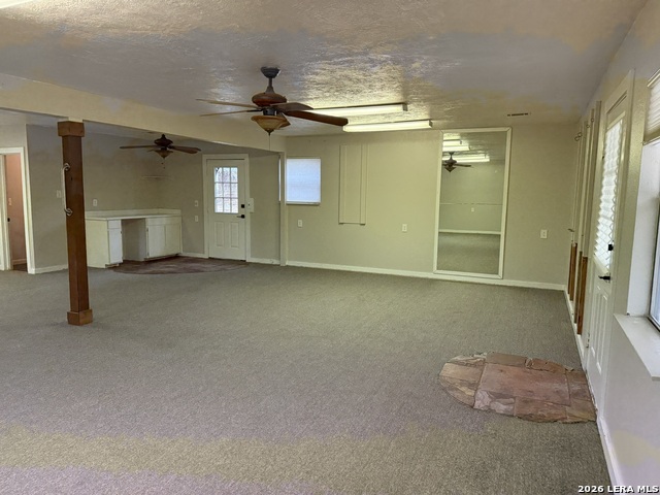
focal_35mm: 24
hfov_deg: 71.6
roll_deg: +0.2
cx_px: 330
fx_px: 458
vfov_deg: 56.8
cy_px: 248
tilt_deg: -5.4
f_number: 1.78
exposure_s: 1/120
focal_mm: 6.76
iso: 400
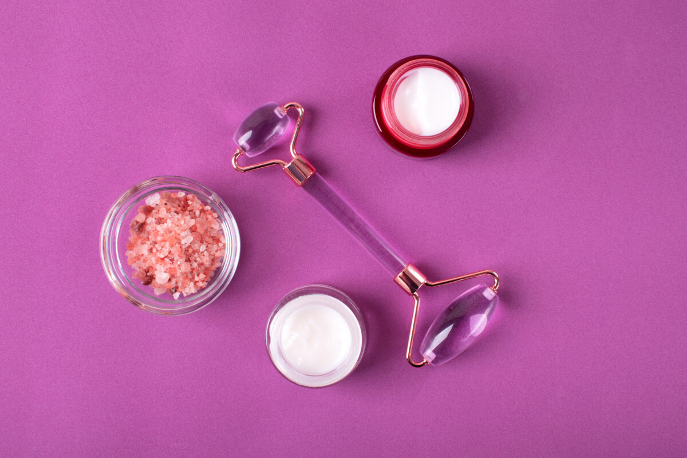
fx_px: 887
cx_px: 344
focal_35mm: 46
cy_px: 229
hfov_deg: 42.3
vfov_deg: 28.9
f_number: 11
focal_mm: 31
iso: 100
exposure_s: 1/160
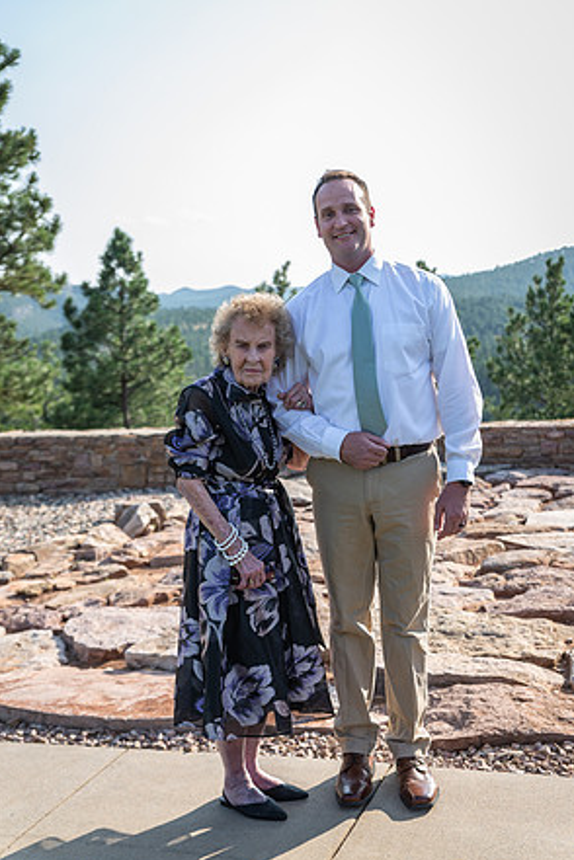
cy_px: 437
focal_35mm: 49
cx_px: 287
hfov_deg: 27.5
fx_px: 1172
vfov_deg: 40.3
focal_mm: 48
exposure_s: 1/400
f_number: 3.5
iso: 125
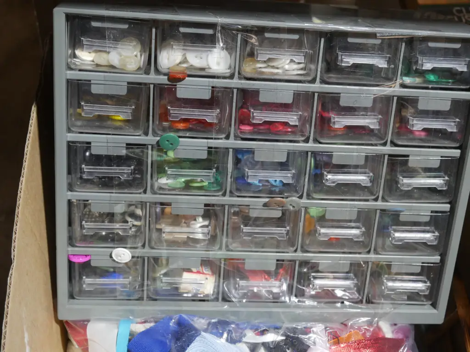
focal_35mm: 50
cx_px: 235
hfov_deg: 38.2
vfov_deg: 29.1
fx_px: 679
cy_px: 176
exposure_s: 1/60
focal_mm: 25
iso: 1000
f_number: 5.3
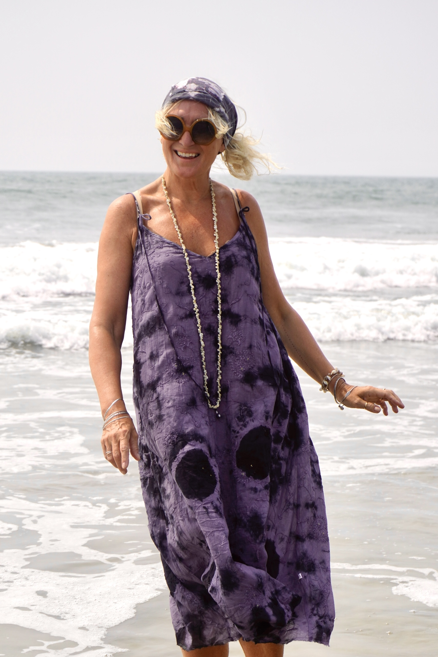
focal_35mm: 75
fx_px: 1368
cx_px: 219
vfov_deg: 27.0
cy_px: 328
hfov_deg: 18.2
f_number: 5.6
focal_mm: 50
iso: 100
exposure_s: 1/800
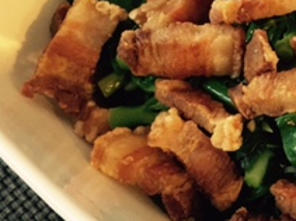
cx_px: 307
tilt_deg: -55.7
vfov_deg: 16.7
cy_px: 76
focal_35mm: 88
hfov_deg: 21.4
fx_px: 752
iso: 160
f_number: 2.2
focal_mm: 4.15
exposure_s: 1/8
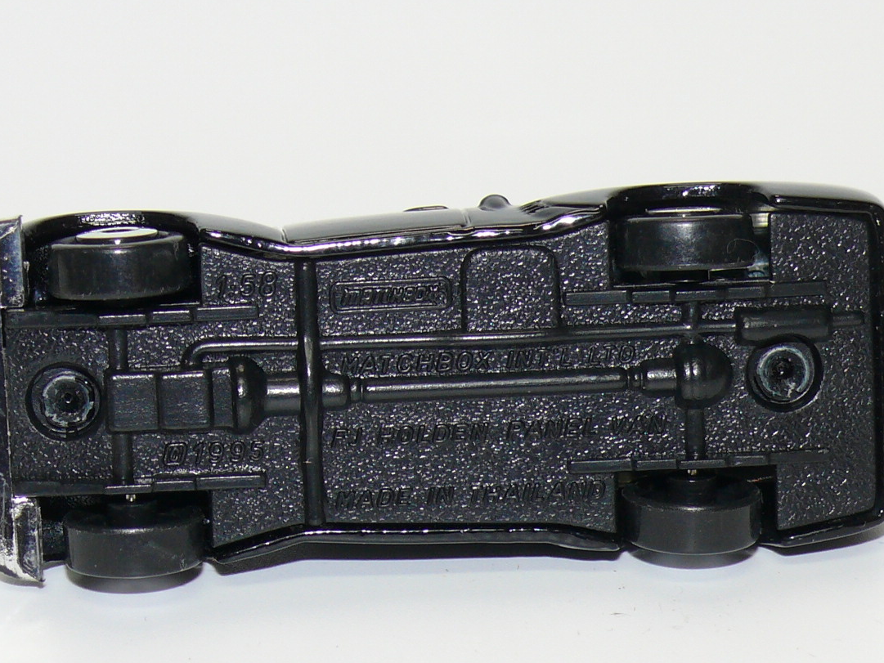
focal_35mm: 151
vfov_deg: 9.8
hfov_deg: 13.1
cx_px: 480
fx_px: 3857
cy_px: 376
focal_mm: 13.4
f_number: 4
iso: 100
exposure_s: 1/30
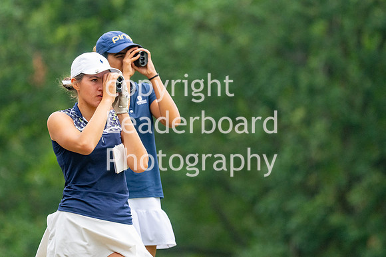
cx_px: 167
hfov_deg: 4.0
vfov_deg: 2.7
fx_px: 5482
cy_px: 111
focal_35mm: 512
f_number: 4
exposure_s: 1/3200
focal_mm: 300
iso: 800
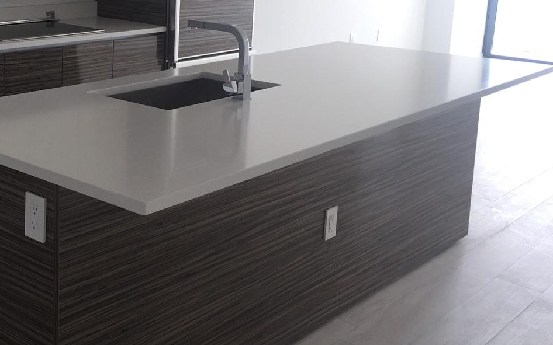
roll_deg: -1.4
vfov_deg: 24.6
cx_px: 120
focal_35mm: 52
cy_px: 84
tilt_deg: -10.5
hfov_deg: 37.6
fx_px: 784
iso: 40
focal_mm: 4.15
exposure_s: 1/120
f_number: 2.2
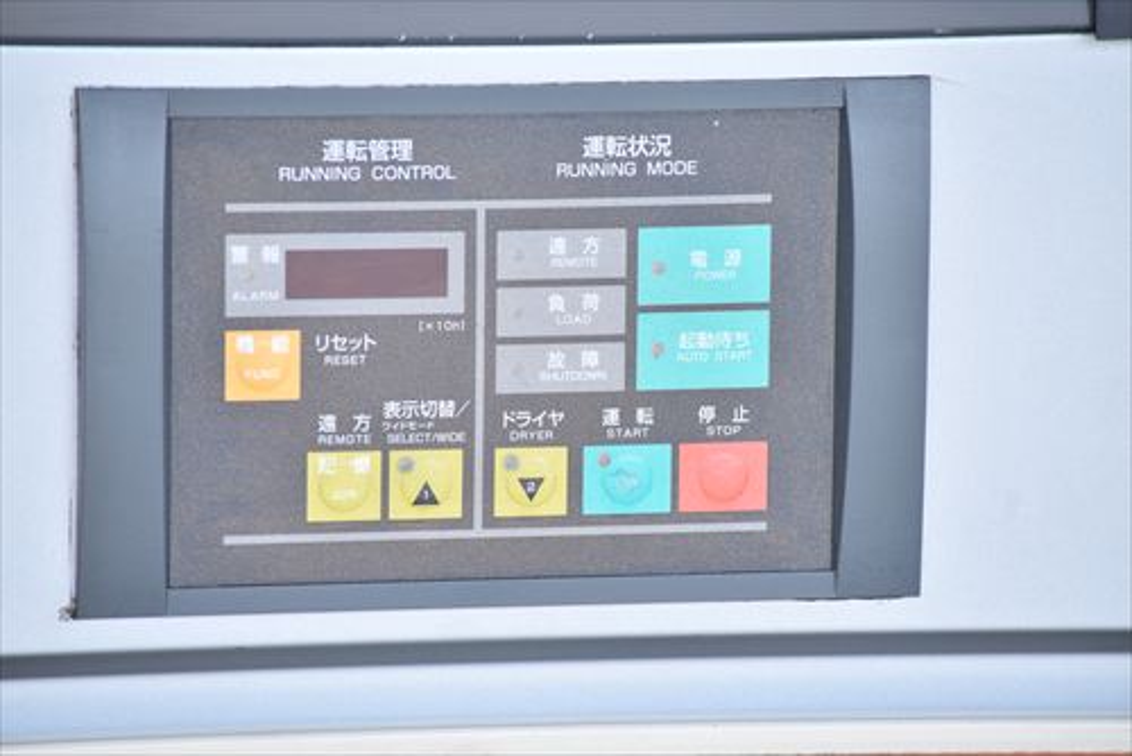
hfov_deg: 7.0
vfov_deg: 4.7
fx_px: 9202
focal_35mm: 292
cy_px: 378
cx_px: 566
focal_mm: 195
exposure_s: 1/640
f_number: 6.3
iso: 1250
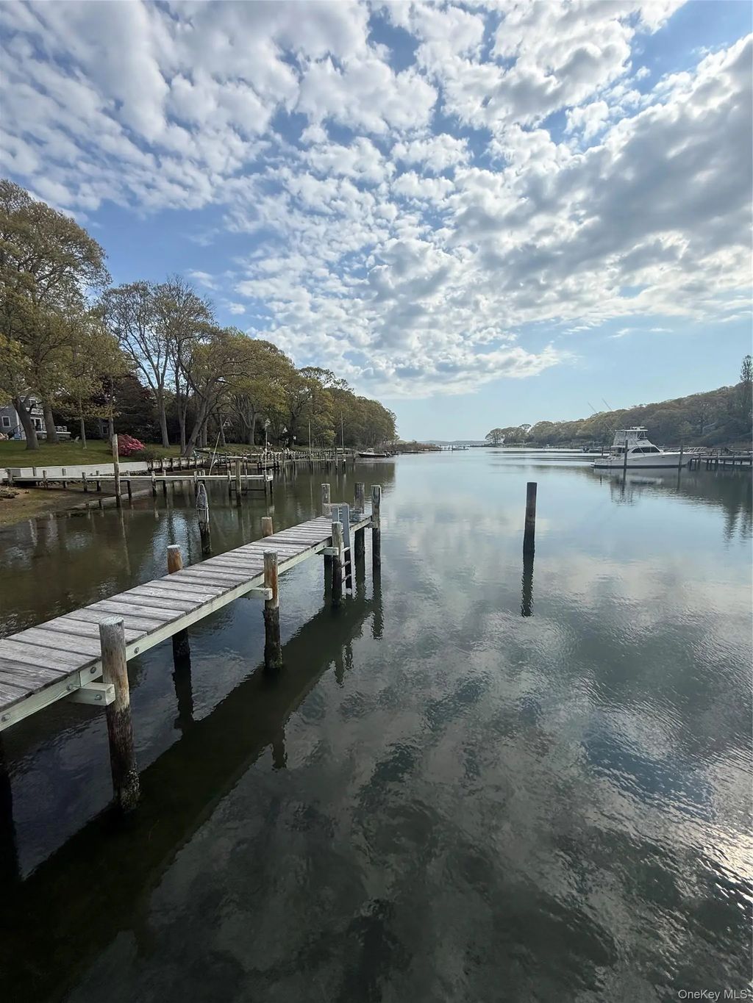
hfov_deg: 85.7
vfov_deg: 102.1
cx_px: 376
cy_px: 502
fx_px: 406
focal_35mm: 14
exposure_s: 1/3663
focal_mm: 2.22
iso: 50
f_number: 2.2
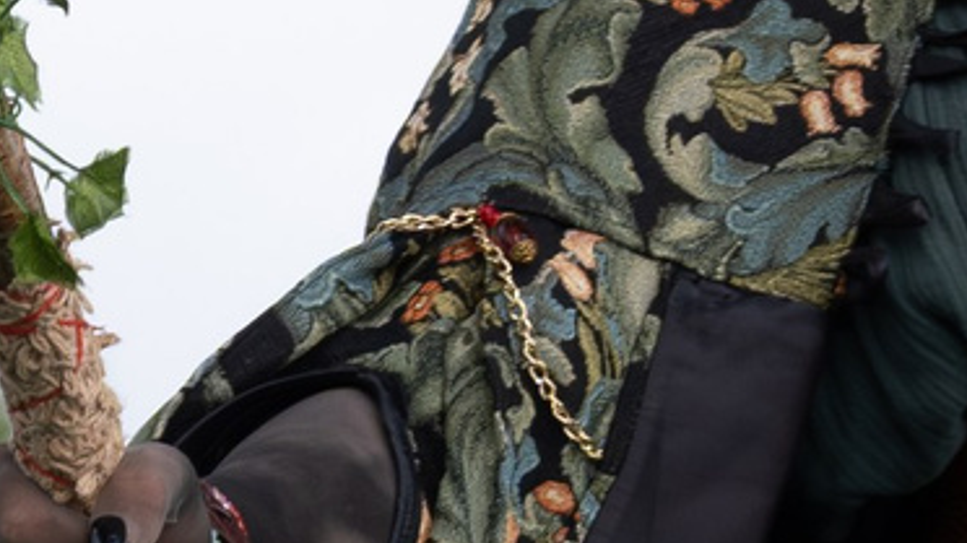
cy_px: -238
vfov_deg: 2.0
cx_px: 1100
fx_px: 15355
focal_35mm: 599
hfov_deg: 3.6
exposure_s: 1/800
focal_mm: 55
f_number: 3.6
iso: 800
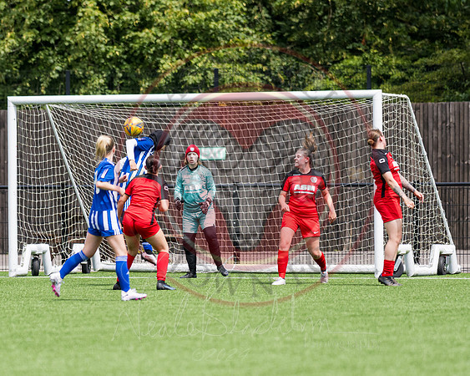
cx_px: 227
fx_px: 4548
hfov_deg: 5.9
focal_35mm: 327
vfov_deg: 4.7
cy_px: 213
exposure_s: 1/10000
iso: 200
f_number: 1.8
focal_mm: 135
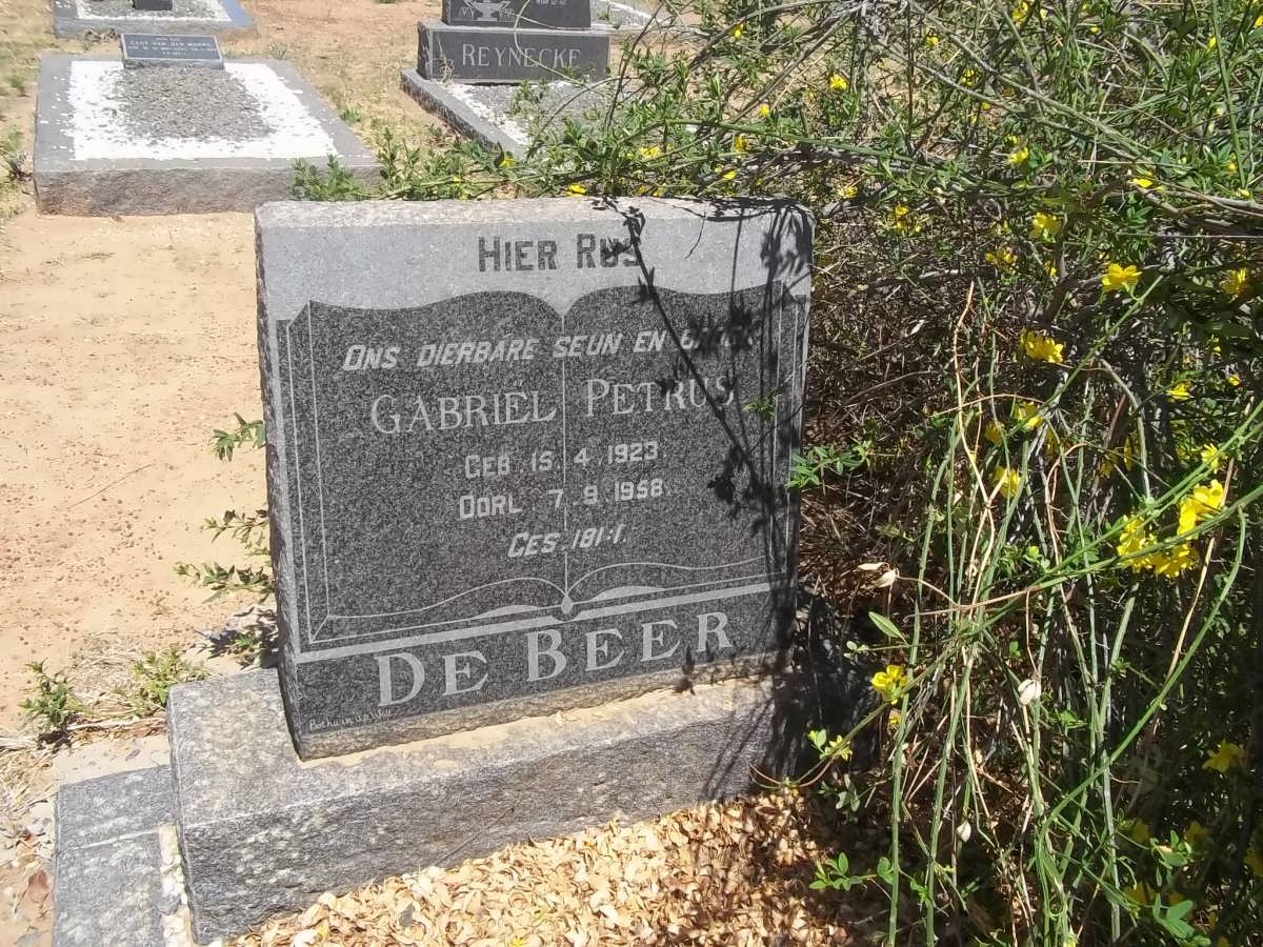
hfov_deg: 56.8
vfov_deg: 44.2
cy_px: 474
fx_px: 1168
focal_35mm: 32
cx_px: 632
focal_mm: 5.7
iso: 80
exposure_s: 1/400
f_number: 5.5
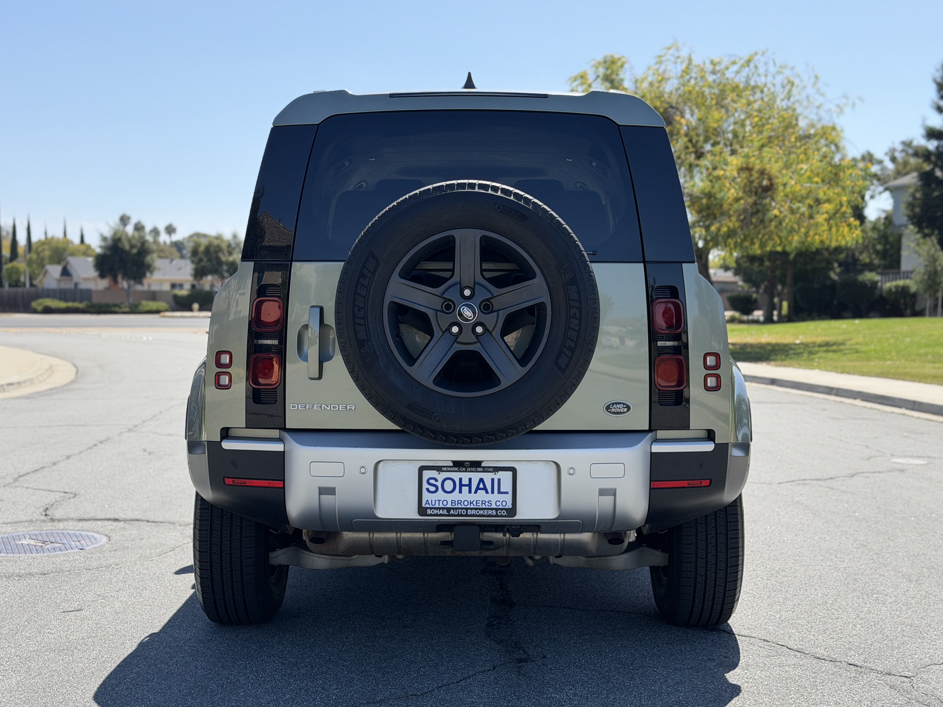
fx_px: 1335
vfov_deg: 29.7
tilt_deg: -3.2
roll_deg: -0.1
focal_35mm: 49
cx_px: 468
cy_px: 358
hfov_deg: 38.9
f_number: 1.78
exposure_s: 1/3534
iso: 80
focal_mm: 6.76
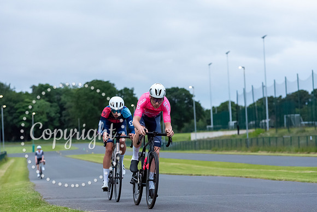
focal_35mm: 122
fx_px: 1074
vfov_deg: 11.2
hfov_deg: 16.8
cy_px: 106
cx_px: 158
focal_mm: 122
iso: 9000
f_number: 5
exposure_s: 1/640
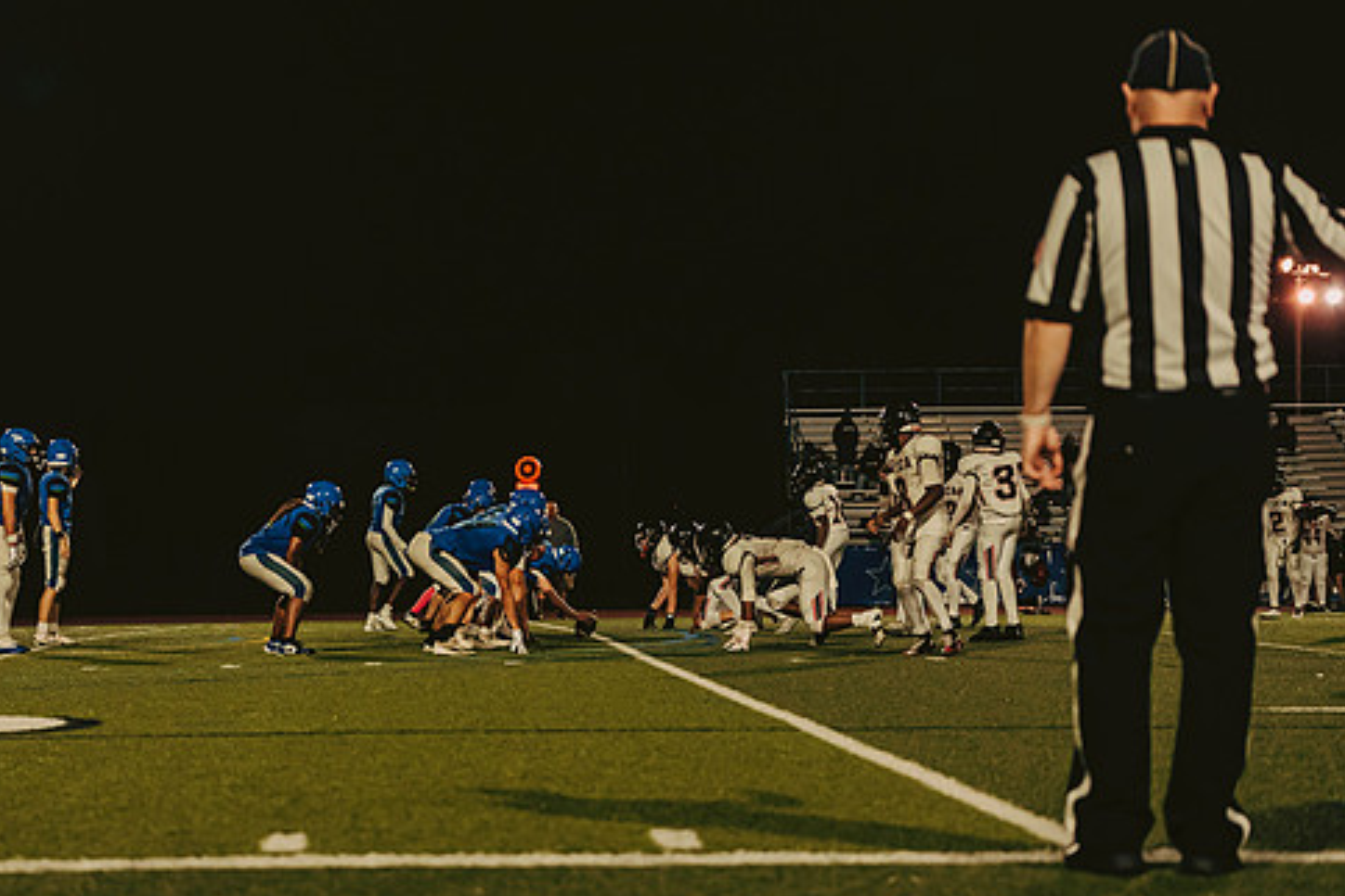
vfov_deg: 13.7
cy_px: 434
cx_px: 451
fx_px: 3736
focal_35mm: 100
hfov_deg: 20.3
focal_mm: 70
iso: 2500
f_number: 2.8
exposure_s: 1/1000
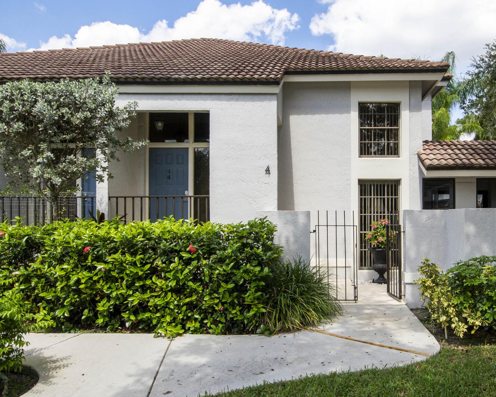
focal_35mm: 27
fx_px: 396
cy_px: 222
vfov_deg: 53.0
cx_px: 295
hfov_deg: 63.6
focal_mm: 10
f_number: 8
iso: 100
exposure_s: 1/250
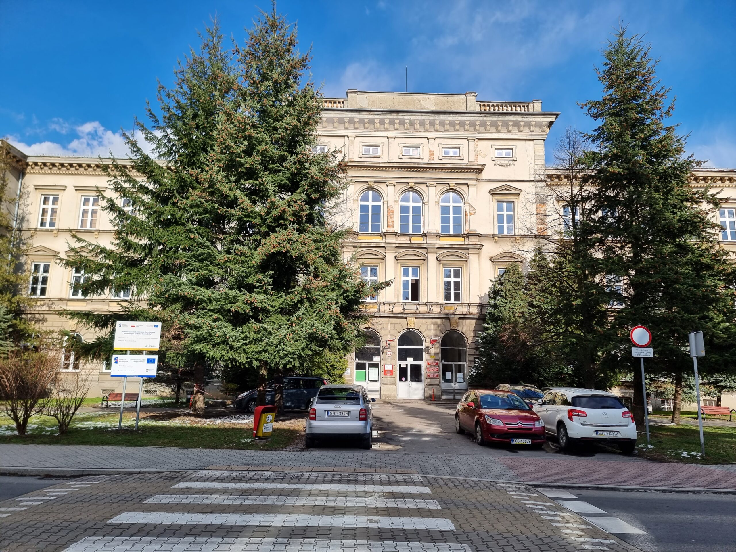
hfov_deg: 71.6
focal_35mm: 24
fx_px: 510
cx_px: 368
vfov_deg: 56.8
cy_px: 276
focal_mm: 6.7
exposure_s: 1/1128
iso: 50
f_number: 1.8
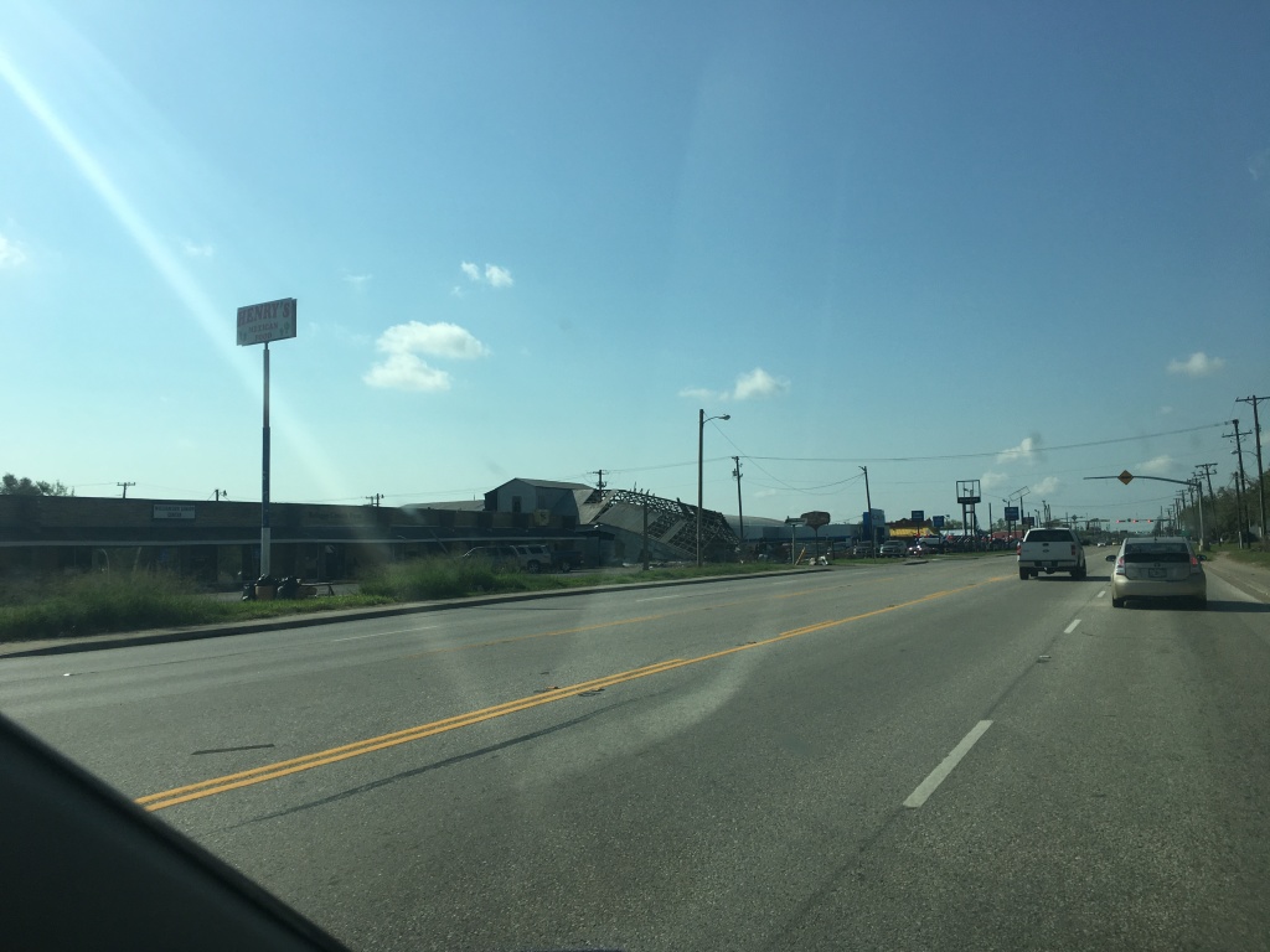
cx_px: 635
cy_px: 476
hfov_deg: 61.7
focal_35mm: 29
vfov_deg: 48.2
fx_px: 1064
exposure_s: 1/2959
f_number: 2.2
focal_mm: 4.15
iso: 25
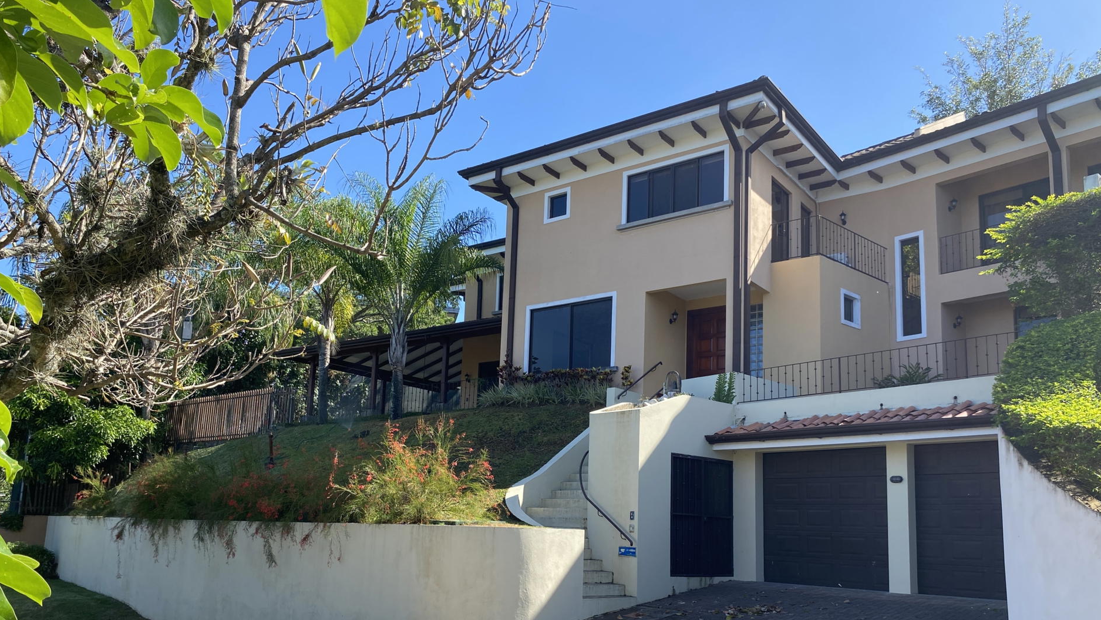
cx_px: 553
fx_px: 847
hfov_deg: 66.1
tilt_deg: +7.1
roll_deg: -1.6
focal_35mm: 29
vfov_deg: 39.8
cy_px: 404
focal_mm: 4.25
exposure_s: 1/1093
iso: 32
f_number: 1.8
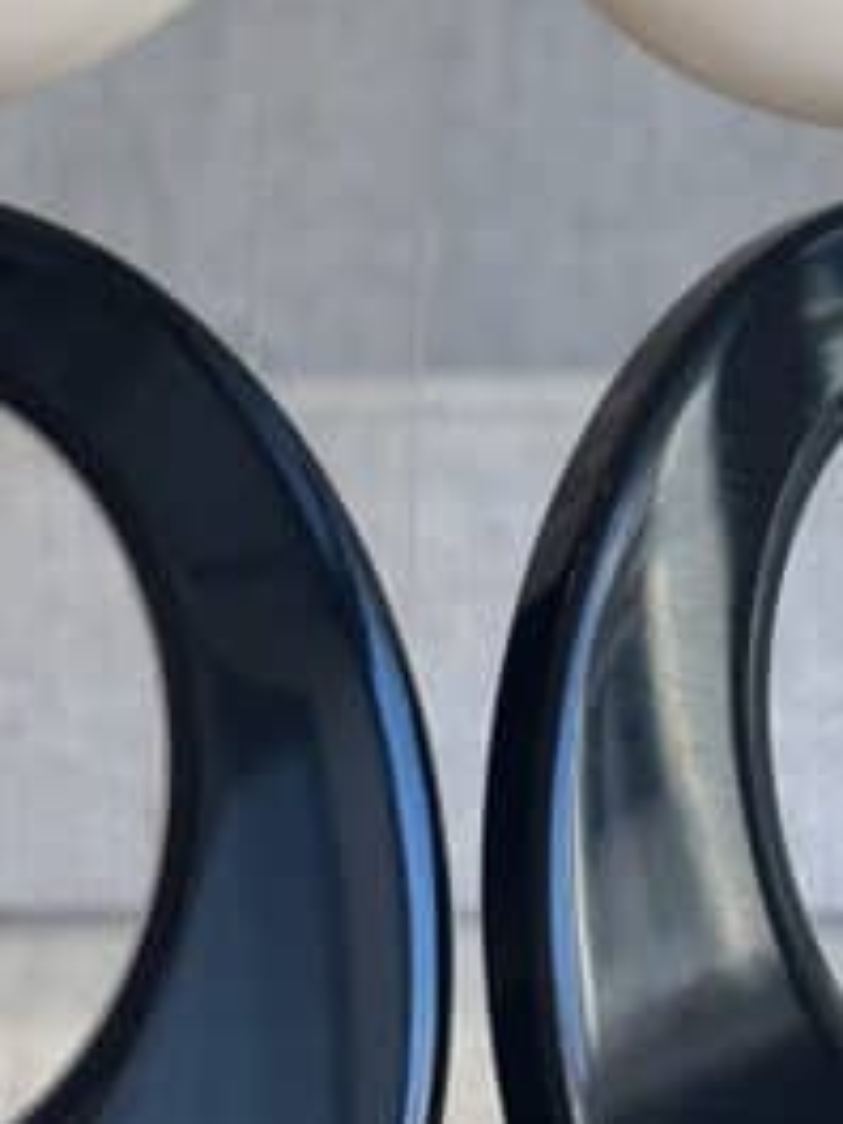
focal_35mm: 202
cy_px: -213
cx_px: 443
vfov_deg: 9.7
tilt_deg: -8.9
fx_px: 6559
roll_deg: -1.1
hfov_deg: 7.4
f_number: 1.6
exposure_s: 1/111
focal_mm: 5.96
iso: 25
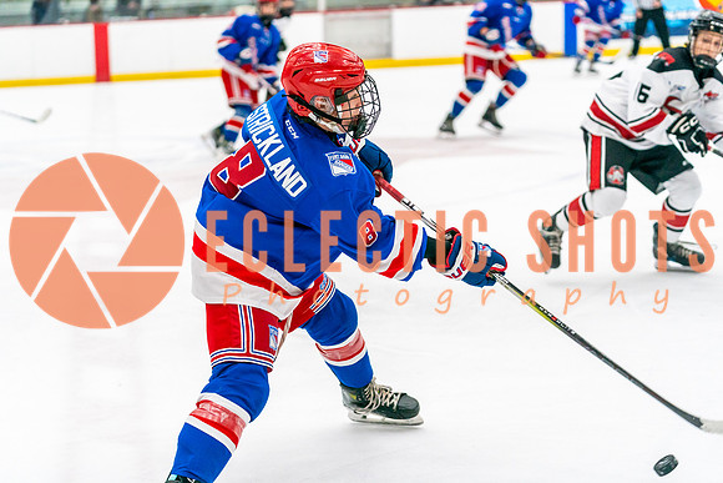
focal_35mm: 77
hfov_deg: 26.3
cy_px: 242
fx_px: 1547
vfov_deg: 17.7
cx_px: 362
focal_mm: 77
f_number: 2.8
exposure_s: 1/1250
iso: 3200
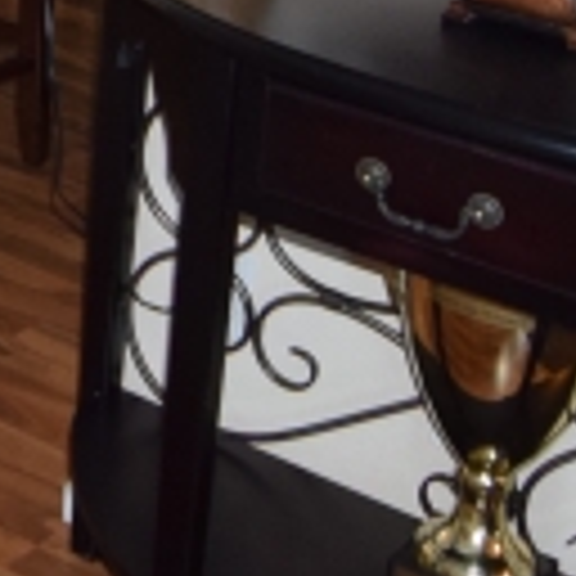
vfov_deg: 14.6
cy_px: -335
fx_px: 2058
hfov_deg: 13.9
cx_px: -504
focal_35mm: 109
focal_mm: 11
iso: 800
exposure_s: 1/60
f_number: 4
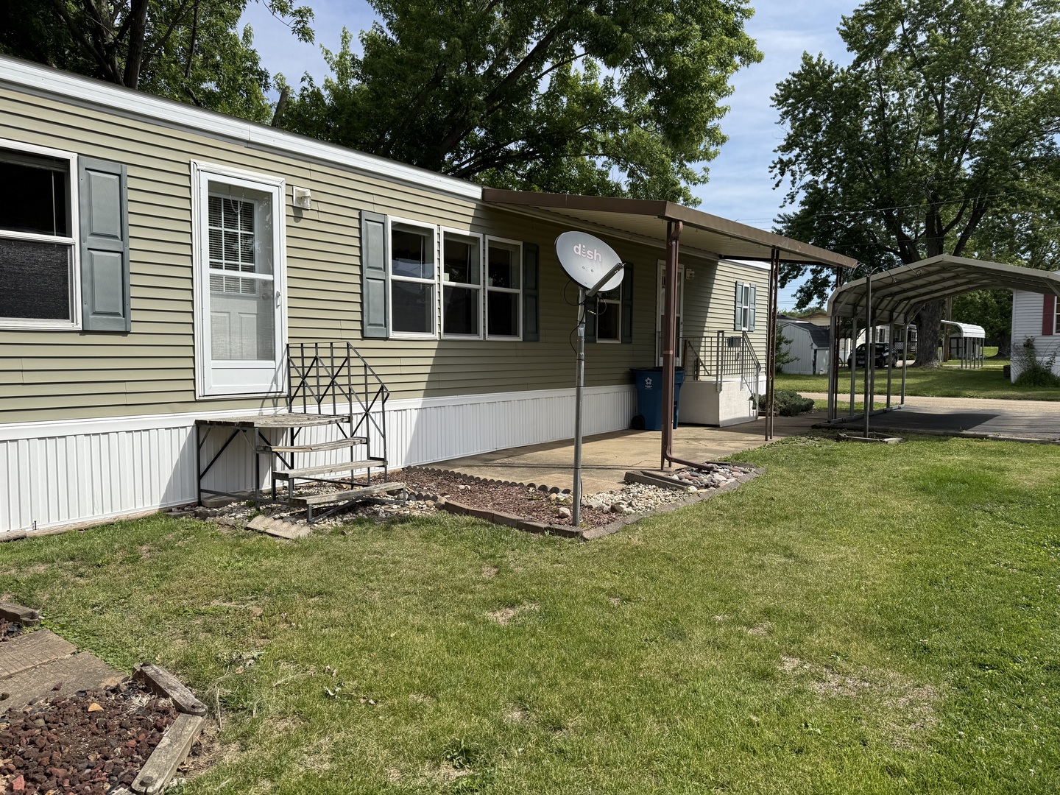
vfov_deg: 56.8
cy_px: 398
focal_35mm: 24
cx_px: 530
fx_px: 735
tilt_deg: -3.7
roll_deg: +0.2
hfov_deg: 71.6
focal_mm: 6.76
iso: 80
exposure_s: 1/4673
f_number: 1.78
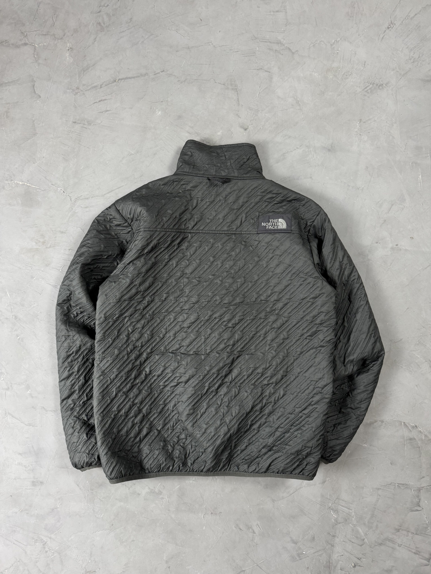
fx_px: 398
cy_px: 287
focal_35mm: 24
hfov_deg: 56.8
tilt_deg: -86.5
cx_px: 216
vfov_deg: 71.6
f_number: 1.78
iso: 160
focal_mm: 6.76
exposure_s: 1/60
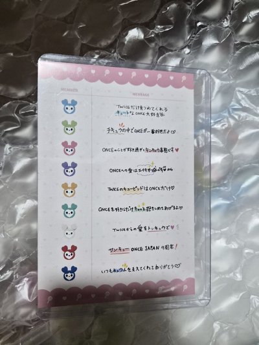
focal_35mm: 23
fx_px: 229
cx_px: 130
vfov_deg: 73.9
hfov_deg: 58.9
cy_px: 172
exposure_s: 1/120
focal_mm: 5.4
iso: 800
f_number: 1.8
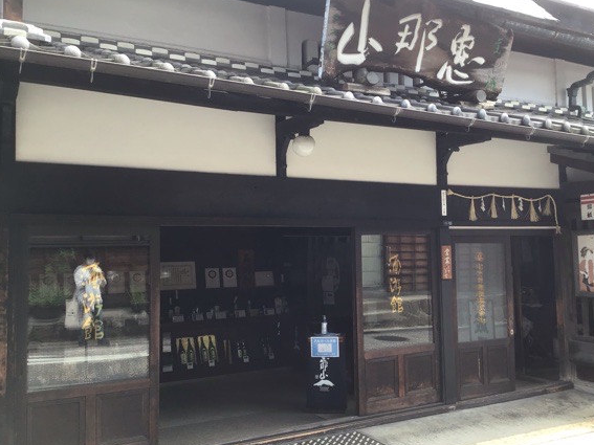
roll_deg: +2.1
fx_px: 600
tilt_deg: +2.8
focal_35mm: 35
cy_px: 215
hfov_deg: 52.5
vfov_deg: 40.7
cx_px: 331
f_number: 2.4
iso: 32
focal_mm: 3.3
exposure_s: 1/120
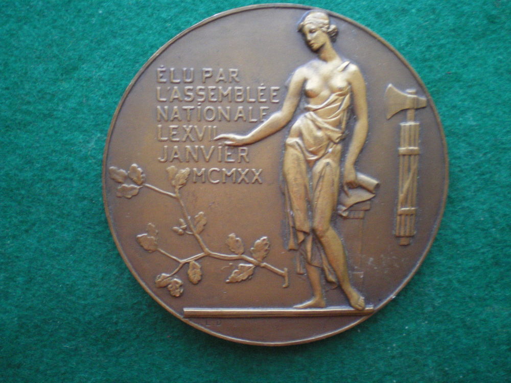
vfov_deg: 37.7
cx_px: 256
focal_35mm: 38
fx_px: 561
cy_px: 192
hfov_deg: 49.0
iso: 400
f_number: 3.1
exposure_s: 1/20
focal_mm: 6.3
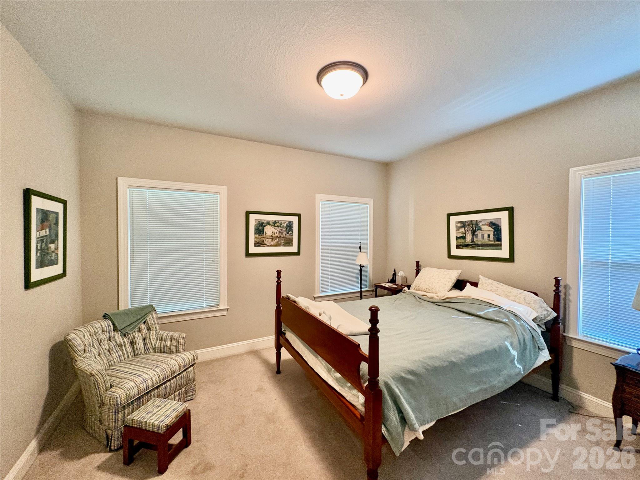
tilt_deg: -1.2
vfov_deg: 85.7
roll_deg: +0.2
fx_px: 259
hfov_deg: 102.1
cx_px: 320
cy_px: 240
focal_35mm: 14
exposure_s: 1/60
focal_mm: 2.22
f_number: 2.2
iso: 640
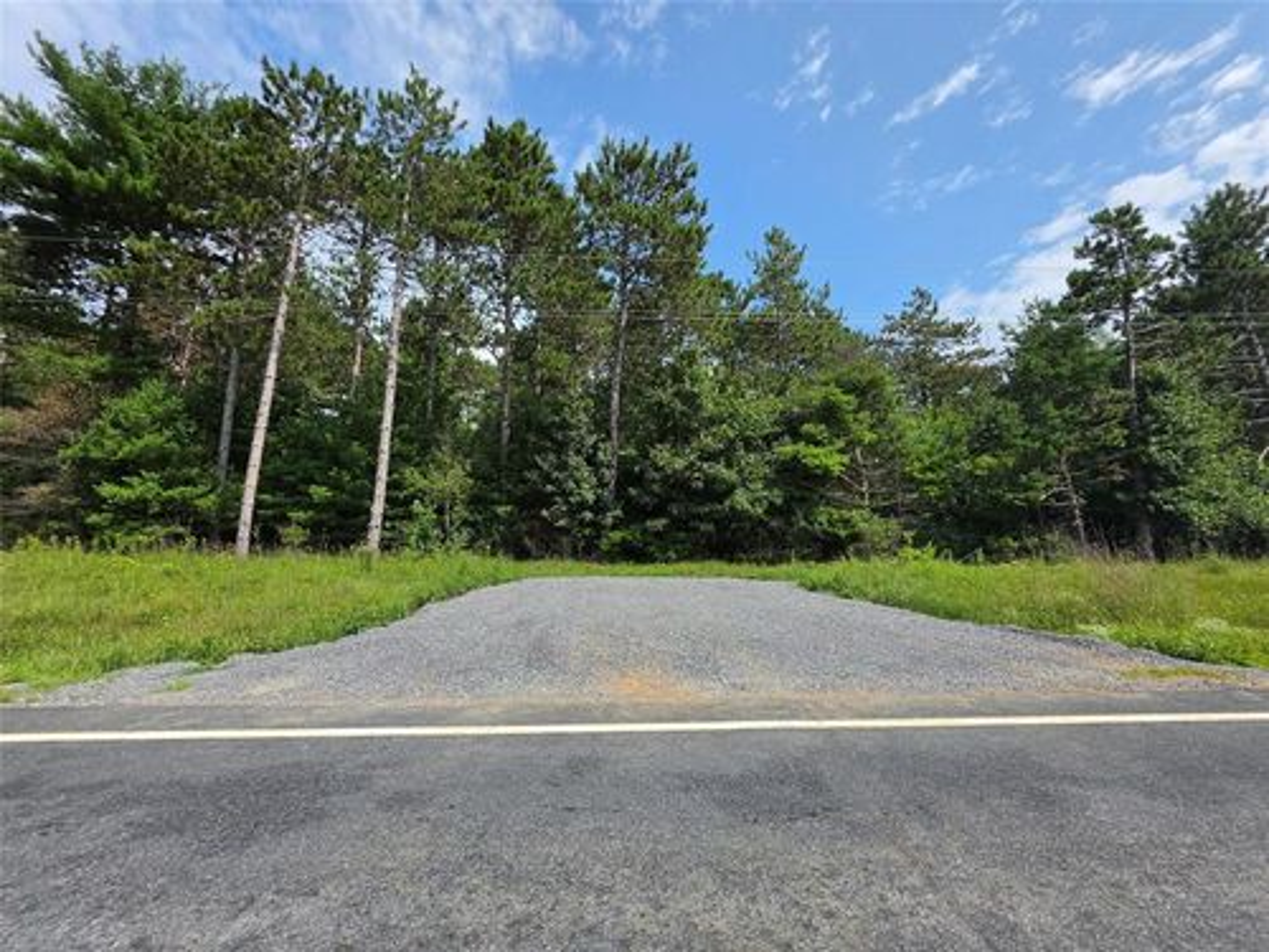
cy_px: 476
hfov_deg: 106.2
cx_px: 634
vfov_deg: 89.9
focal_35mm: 13
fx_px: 477
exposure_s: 1/2000
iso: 32
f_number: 1.9
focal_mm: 2.2
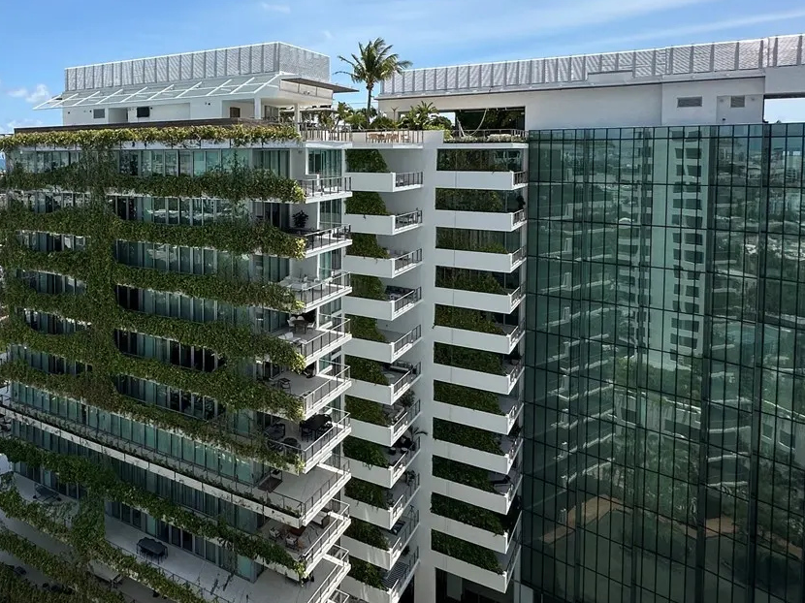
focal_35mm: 27
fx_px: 628
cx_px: 223
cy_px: 184
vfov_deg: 50.1
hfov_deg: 62.4
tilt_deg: -2.8
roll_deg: +0.6
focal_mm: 2.22
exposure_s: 1/1887
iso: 50
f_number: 2.2
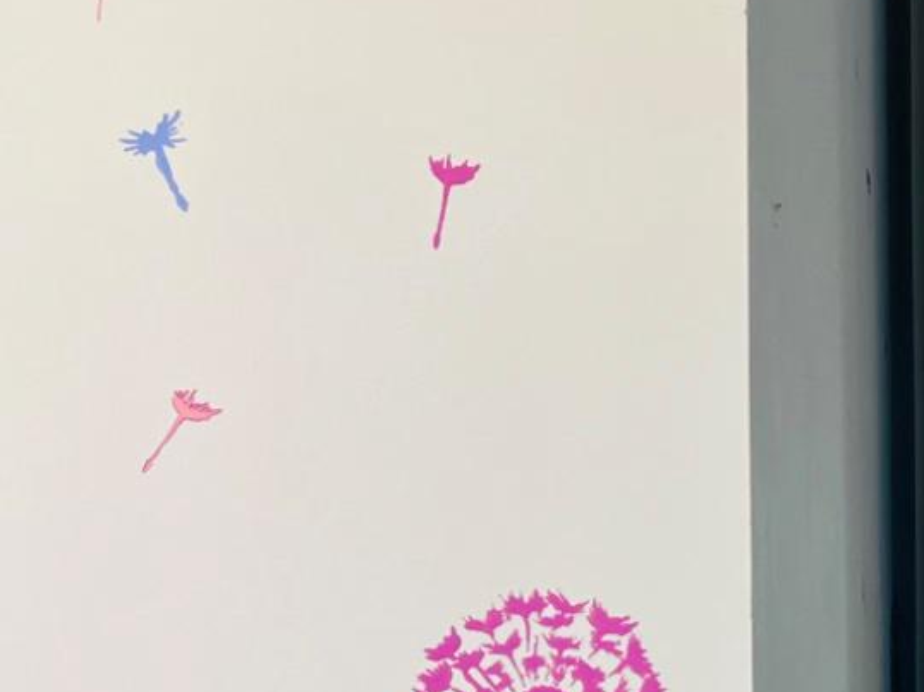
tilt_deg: -1.5
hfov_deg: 17.0
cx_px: 1565
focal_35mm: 99
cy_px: 608
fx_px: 2641
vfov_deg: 14.8
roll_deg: +0.1
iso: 100
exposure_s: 1/120
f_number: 1.5
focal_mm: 5.7
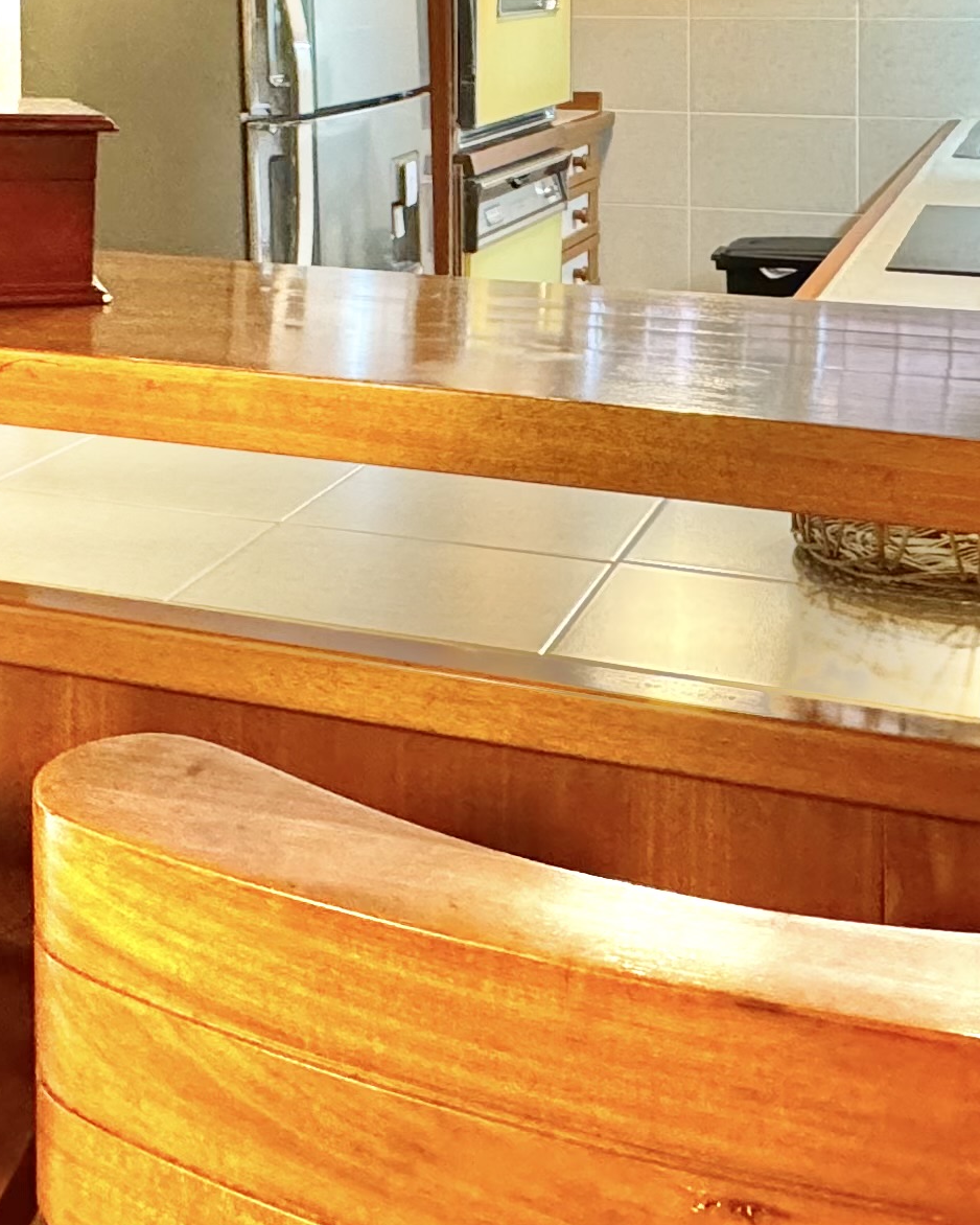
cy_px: 37
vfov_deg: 36.1
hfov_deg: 32.1
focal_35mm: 47
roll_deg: +0.6
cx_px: 520
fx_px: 1704
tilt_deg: -2.1
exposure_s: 1/60
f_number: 2.2
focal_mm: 2.22
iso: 320
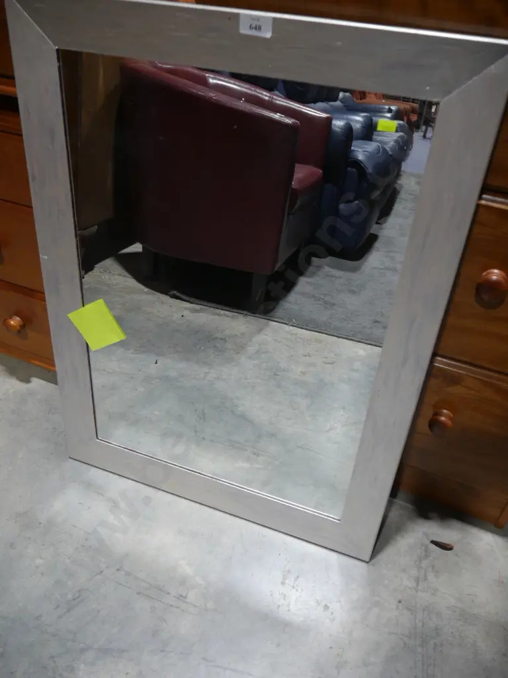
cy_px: 339
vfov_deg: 63.4
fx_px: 548
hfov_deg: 49.7
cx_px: 254
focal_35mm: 28
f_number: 3.5
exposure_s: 1/60
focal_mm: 14
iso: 200
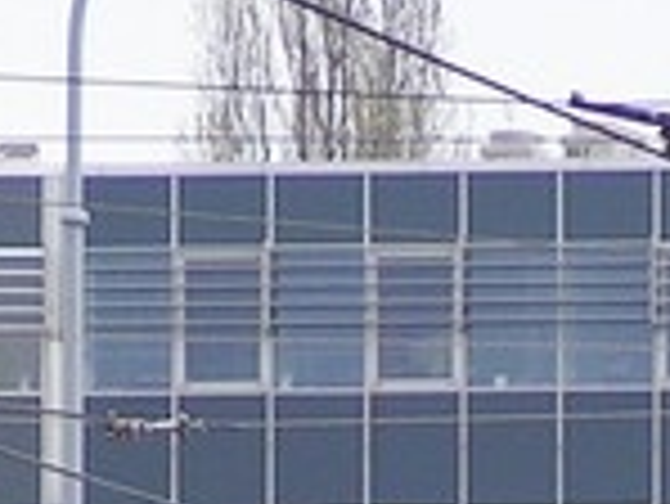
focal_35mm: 1305
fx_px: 25279
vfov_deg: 1.1
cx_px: 625
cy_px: 1501
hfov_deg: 1.5
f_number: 3.5
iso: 64
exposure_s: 1/250
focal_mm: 33
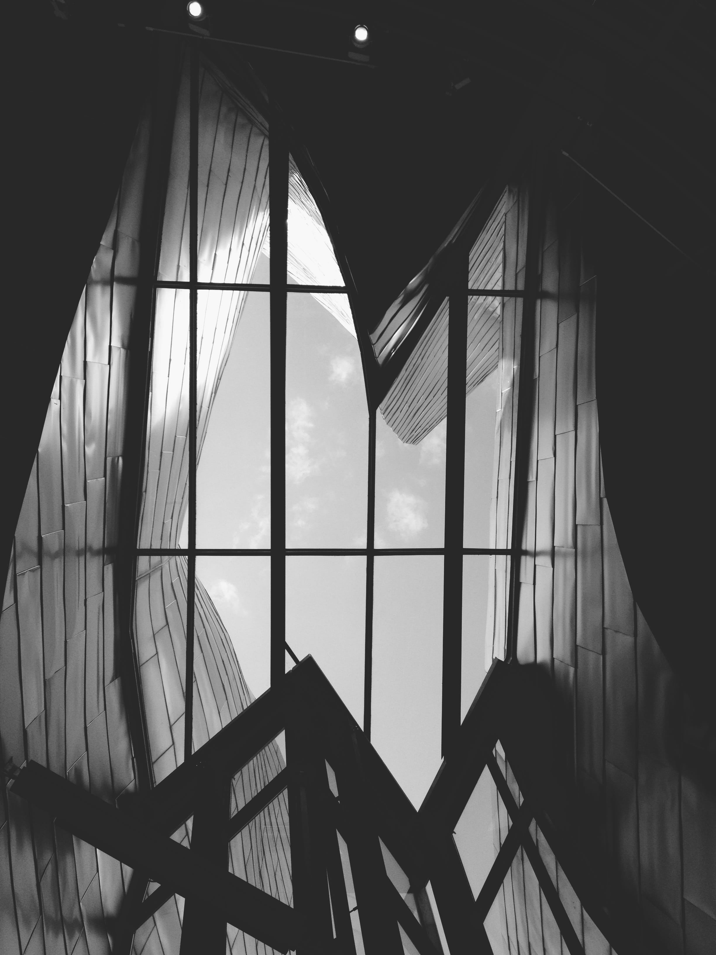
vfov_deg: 52.6
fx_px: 965
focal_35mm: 35
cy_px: 478
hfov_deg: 40.7
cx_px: 358
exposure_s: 1/642
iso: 50
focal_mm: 4.28
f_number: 2.4
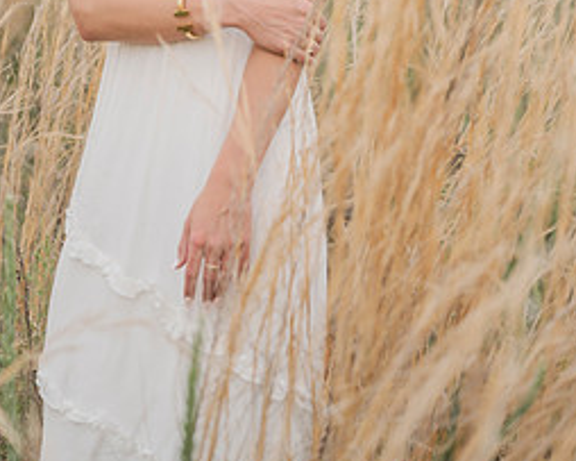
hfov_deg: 13.5
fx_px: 2437
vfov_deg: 10.7
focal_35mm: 143
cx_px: 243
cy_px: -11
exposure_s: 1/320
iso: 320
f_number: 2.8
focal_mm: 86
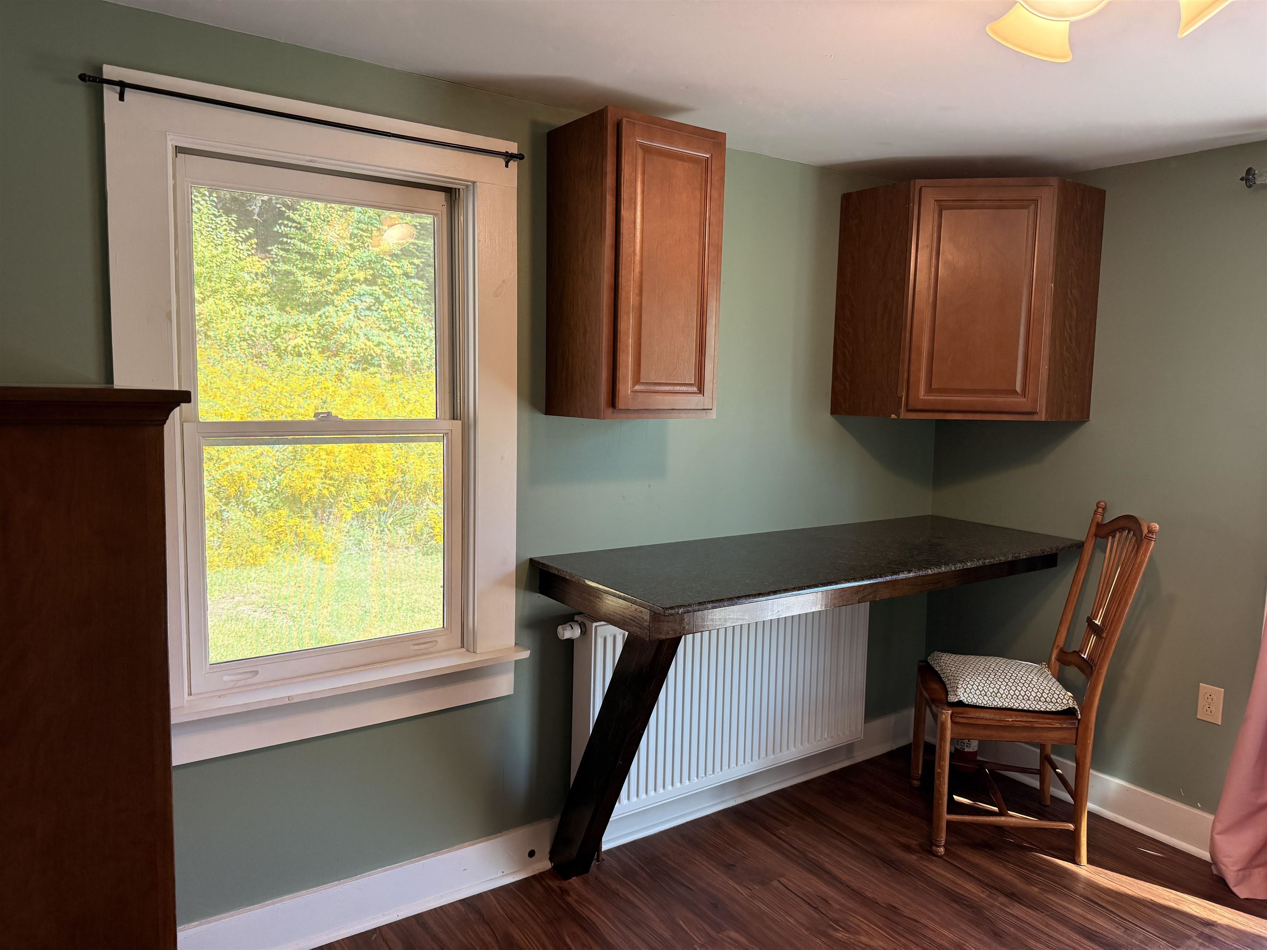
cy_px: 475
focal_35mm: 24
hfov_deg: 71.6
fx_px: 878
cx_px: 634
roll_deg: -1.3
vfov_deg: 56.8
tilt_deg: -4.8
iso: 200
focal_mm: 6.76
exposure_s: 1/177
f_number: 1.78
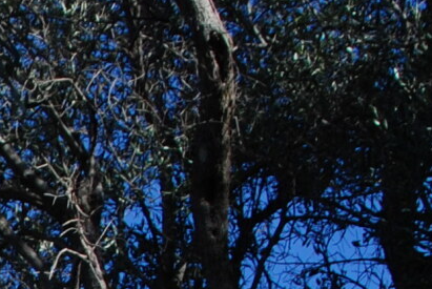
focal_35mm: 299
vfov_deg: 4.5
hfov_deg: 6.5
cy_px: 796
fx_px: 3592
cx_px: -690
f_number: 7.1
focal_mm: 32
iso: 100
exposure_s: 1/200
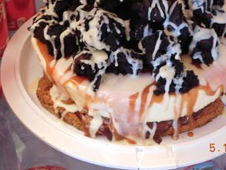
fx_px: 366
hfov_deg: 34.3
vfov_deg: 25.9
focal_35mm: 56
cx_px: 129
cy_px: 54
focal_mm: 7.1
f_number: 3.6
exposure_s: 1/8
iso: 500
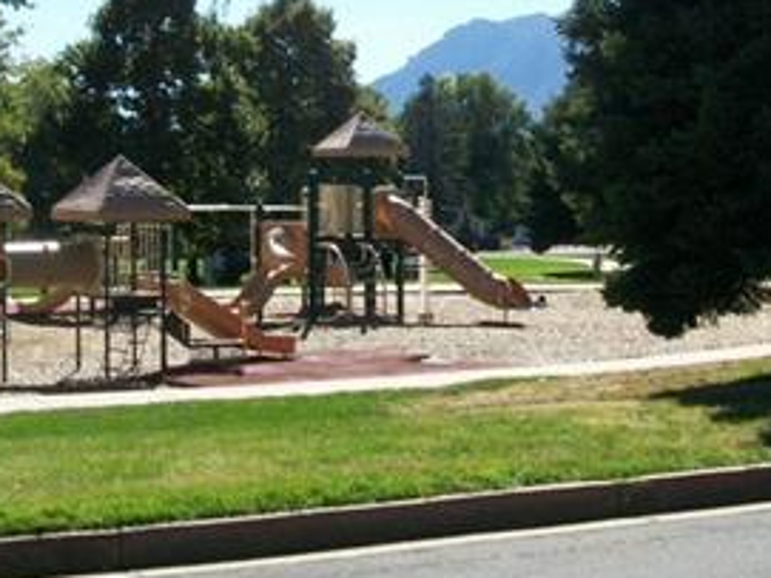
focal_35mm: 85
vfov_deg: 17.2
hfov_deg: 23.0
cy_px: 131
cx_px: 376
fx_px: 1892
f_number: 4.8
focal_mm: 6
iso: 64
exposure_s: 1/320
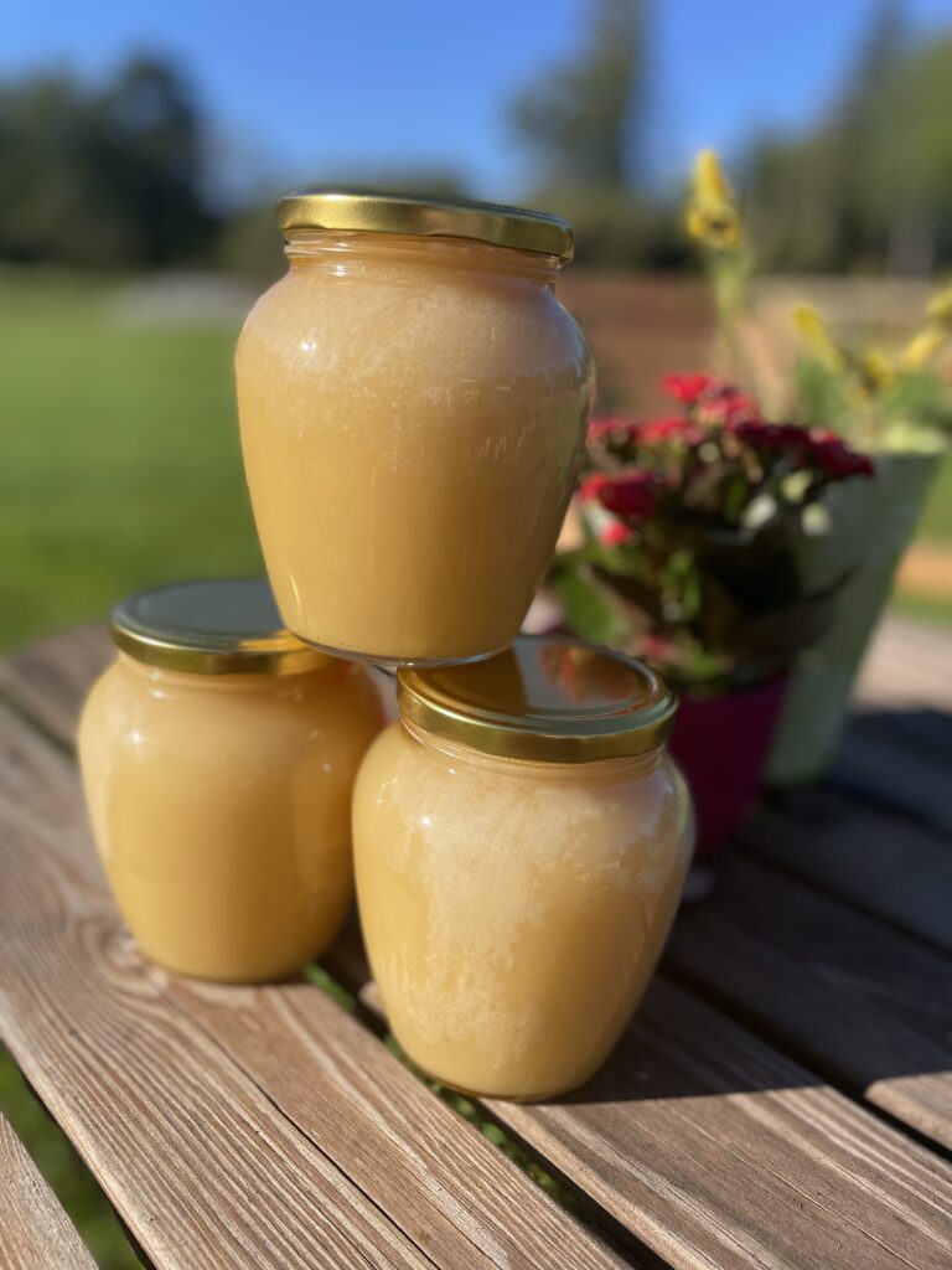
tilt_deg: -17.1
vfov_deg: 67.3
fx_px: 953
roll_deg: -2.9
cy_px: 635
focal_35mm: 26
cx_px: 476
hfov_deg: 53.1
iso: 50
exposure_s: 1/3731
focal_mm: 4.2
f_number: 1.6
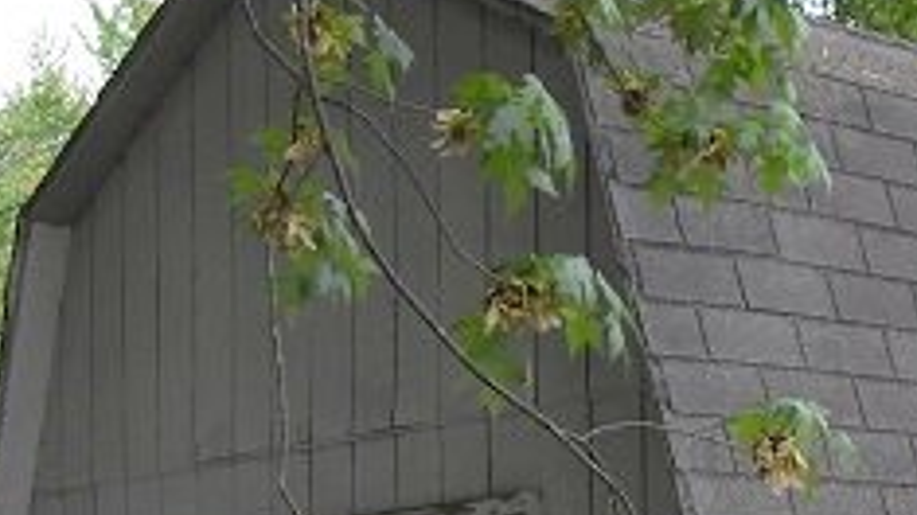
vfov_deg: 11.4
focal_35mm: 101
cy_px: 815
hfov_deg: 20.5
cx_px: 913
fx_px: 2455
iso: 80
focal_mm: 6.3
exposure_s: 1/350
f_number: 2.8
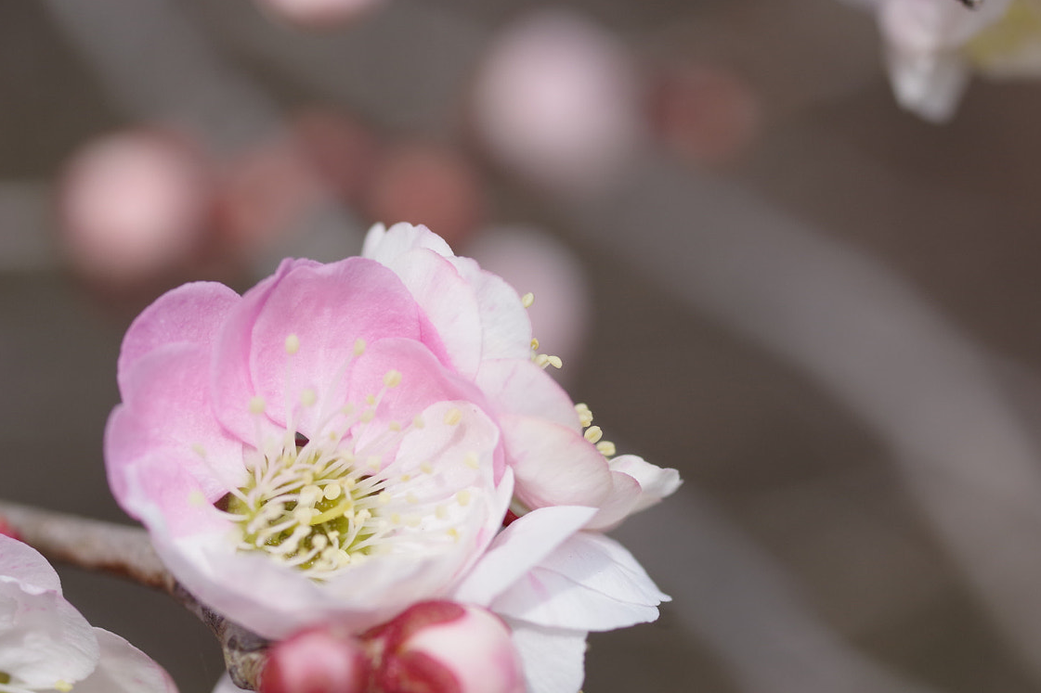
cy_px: 430
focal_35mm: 107
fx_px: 3093
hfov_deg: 19.0
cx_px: 345
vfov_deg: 12.8
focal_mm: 50
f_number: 5.6
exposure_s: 1/250
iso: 200
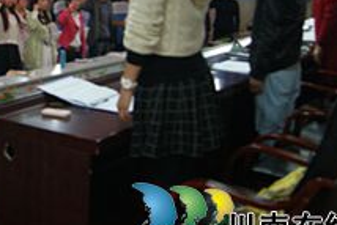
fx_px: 590
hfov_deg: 30.2
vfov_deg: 21.2
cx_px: 22
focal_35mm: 63
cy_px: 31
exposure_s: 1/15
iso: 400
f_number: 3.5
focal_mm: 18
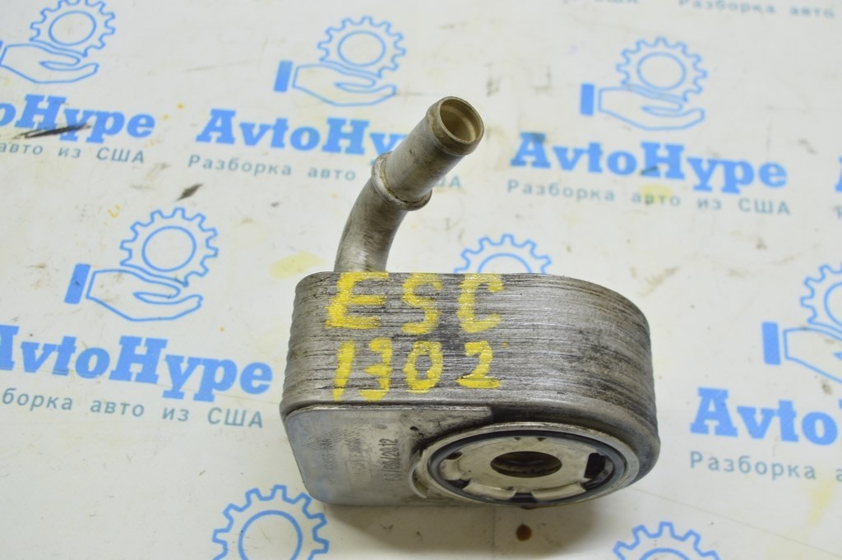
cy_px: 280
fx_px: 1052
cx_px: 421
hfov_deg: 43.6
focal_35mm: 45
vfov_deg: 29.8
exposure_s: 1/20
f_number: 5.6
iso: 400
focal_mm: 30
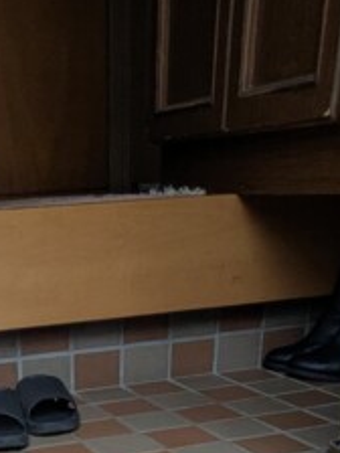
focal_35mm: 60
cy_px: 764
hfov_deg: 23.9
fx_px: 786
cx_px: 55
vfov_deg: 22.6
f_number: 2.2
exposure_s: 1/100
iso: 92
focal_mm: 1.83
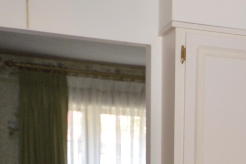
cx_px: 317
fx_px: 676
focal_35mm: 99
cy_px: 296
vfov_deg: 12.6
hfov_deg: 19.1
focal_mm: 17
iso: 640
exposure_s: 1/60
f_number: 4.2
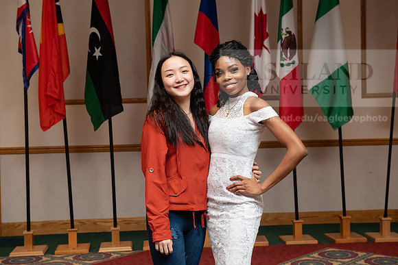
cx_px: 199
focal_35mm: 58
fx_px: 641
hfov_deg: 34.5
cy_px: 132
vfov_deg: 23.4
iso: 2000
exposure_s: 1/200
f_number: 6.3
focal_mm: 58
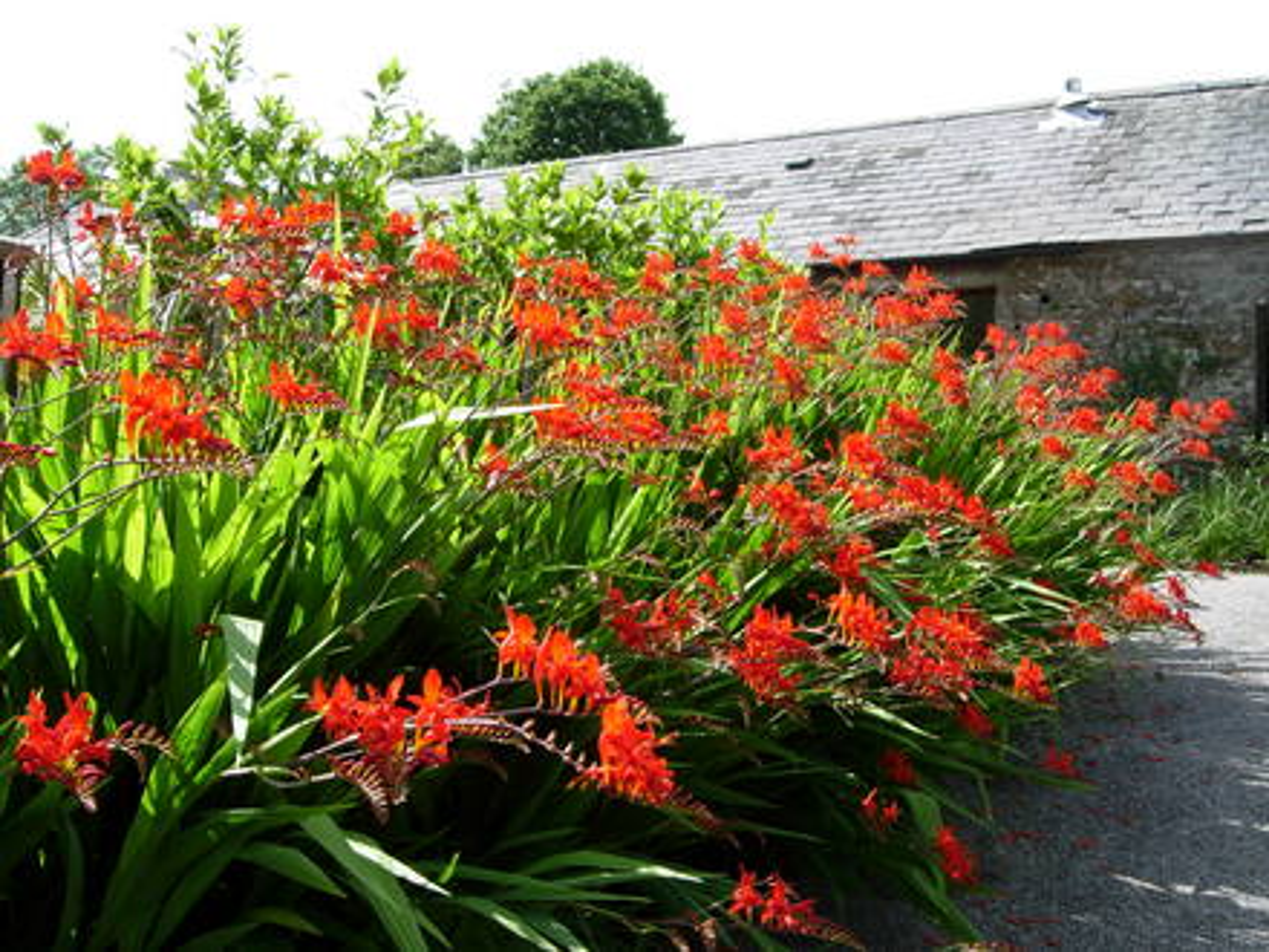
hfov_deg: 51.4
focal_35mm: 36
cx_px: 634
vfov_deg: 39.7
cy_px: 476
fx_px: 1320
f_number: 4.8
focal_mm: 7.5
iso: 50
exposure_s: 1/171
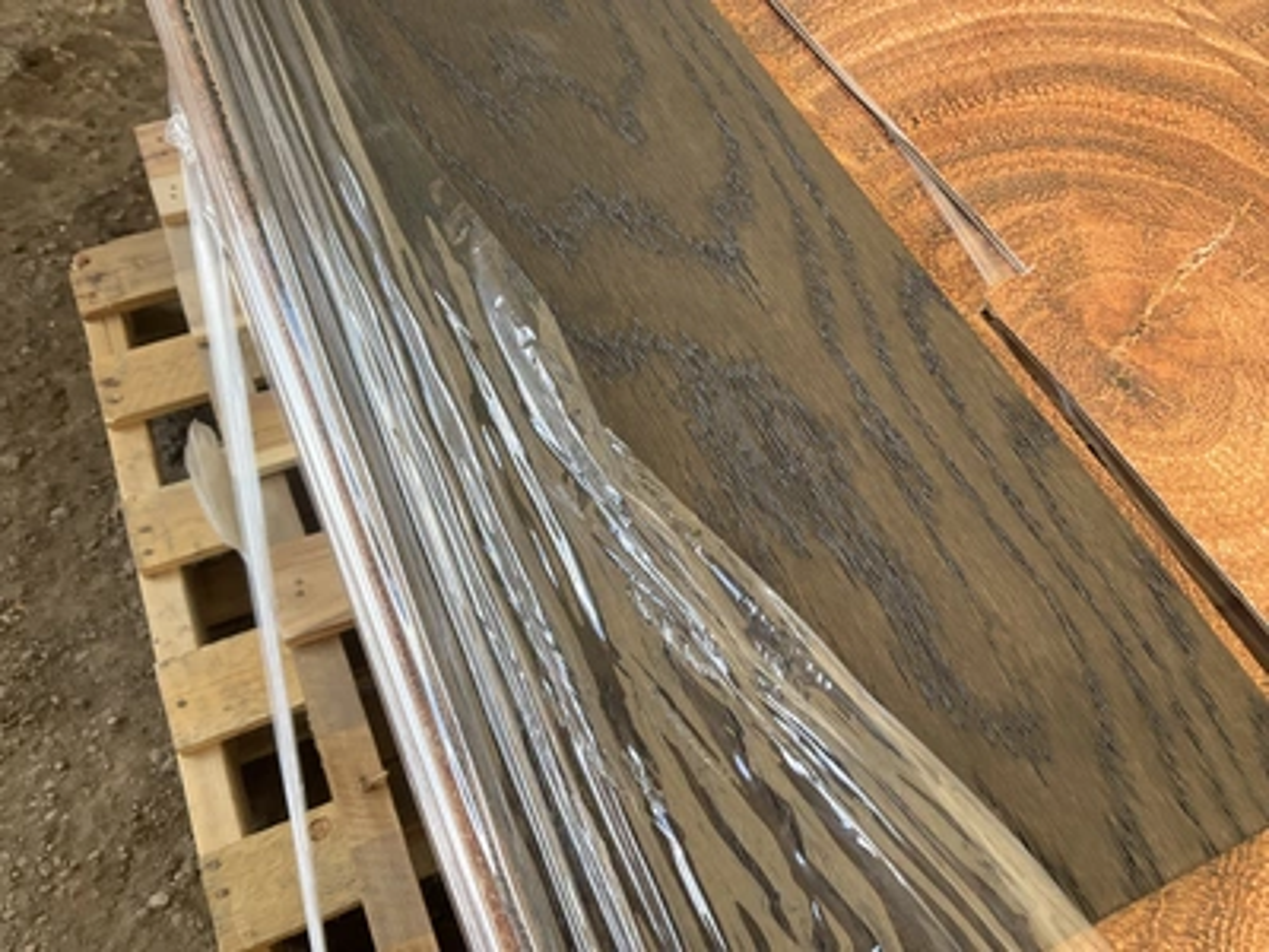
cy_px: 476
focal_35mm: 29
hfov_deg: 61.7
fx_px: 1063
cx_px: 634
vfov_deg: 48.2
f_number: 1.8
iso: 25
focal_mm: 3
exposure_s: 1/122
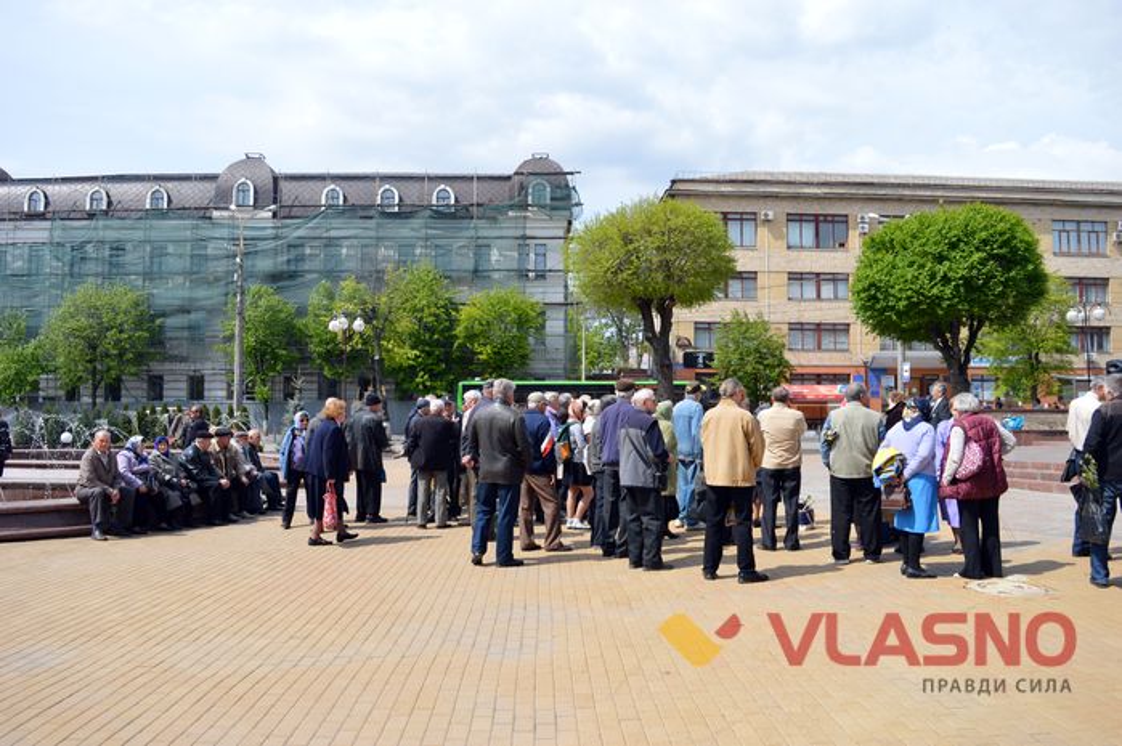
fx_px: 2569
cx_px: 561
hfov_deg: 24.6
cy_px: 373
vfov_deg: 16.5
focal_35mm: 82
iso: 100
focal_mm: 55
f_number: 10
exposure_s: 1/400
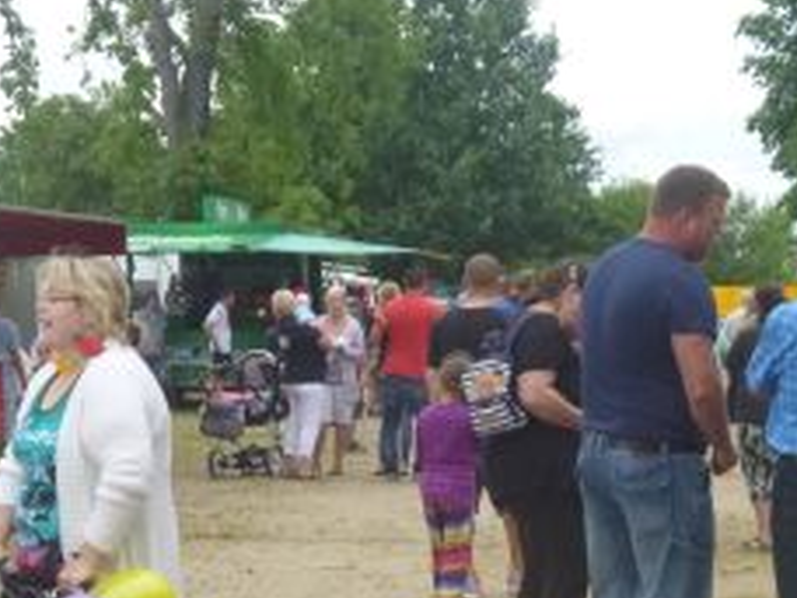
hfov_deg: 18.4
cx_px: 364
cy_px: 451
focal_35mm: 107
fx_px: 2464
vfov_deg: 13.8
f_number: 4.1
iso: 250
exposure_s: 1/160
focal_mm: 10.9
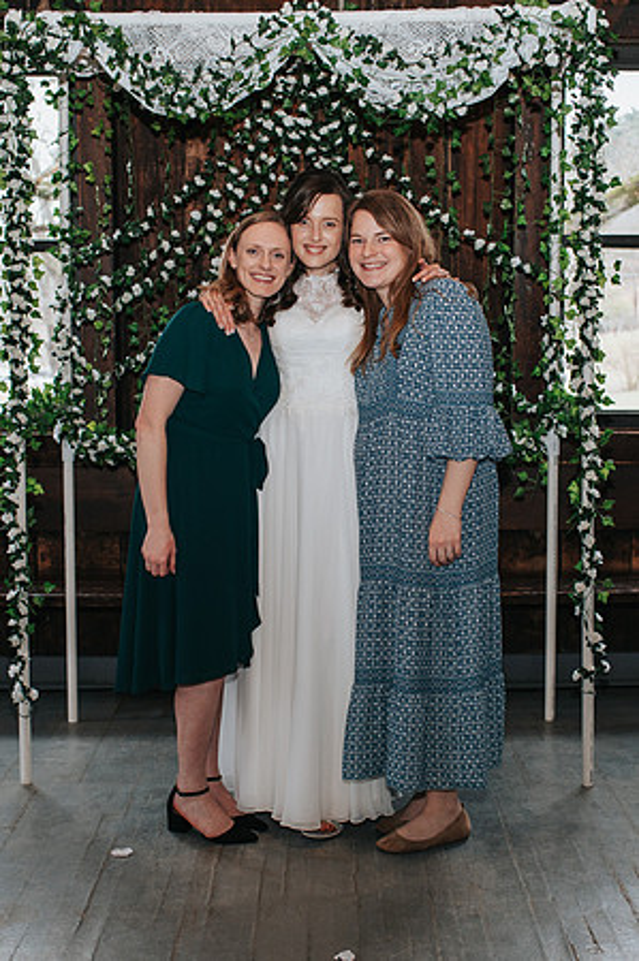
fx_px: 1419
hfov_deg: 25.4
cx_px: 321
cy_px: 481
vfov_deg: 37.4
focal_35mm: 53
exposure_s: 1/200
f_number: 3.2
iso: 1000
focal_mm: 35
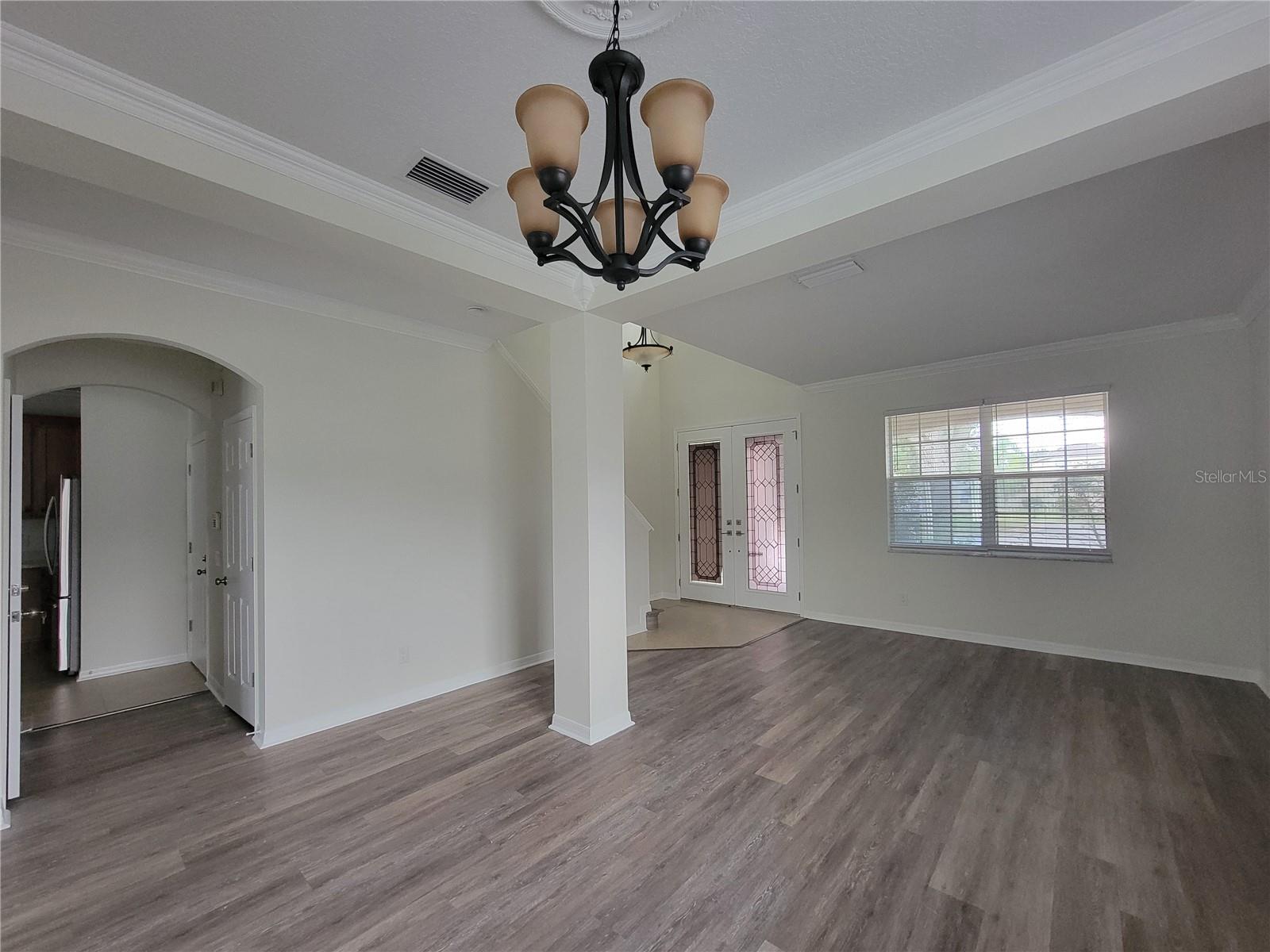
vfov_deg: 89.9
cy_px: 476
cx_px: 635
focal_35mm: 13
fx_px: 477
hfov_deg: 106.2
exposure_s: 1/24
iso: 640
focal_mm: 2.2
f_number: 2.2
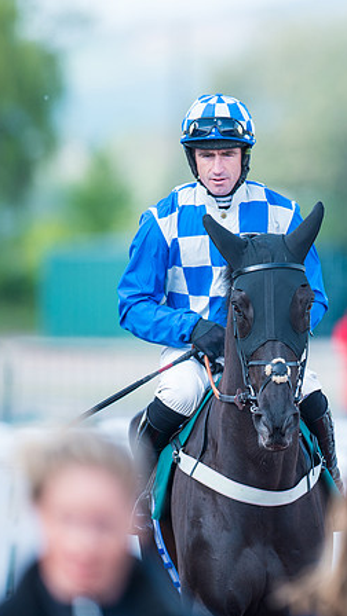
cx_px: 370
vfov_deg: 3.4
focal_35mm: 633
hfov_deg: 1.9
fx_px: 10354
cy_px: 308
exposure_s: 1/400
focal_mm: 400
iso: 160
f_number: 5
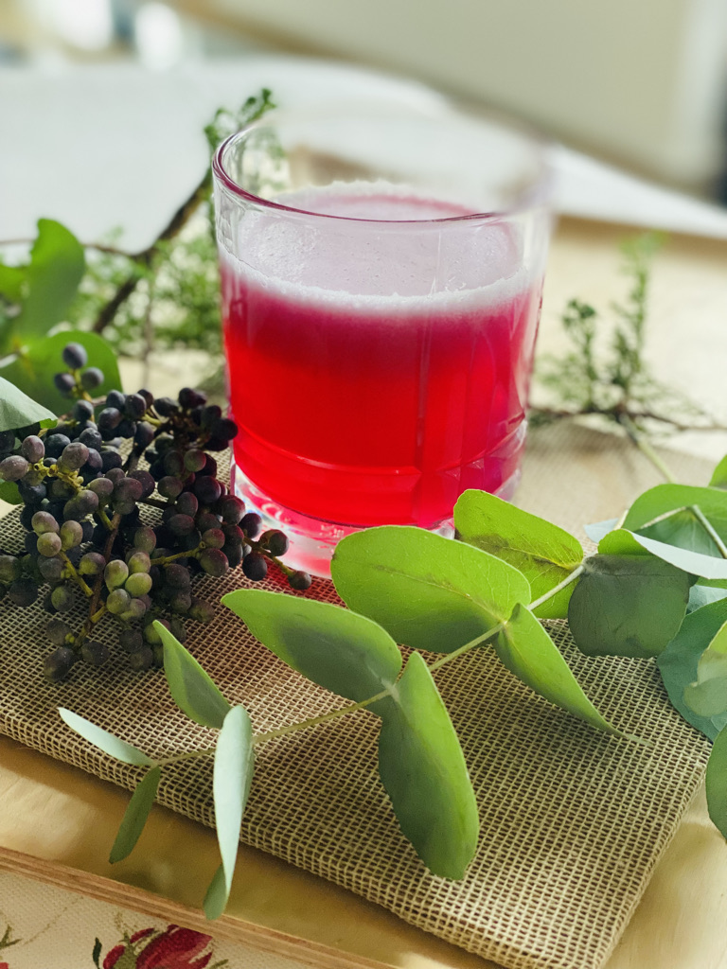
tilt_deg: -30.2
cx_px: 364
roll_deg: -2.1
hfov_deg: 28.0
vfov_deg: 36.8
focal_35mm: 52
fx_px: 1456
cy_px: 484
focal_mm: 6
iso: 250
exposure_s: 1/122
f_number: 2
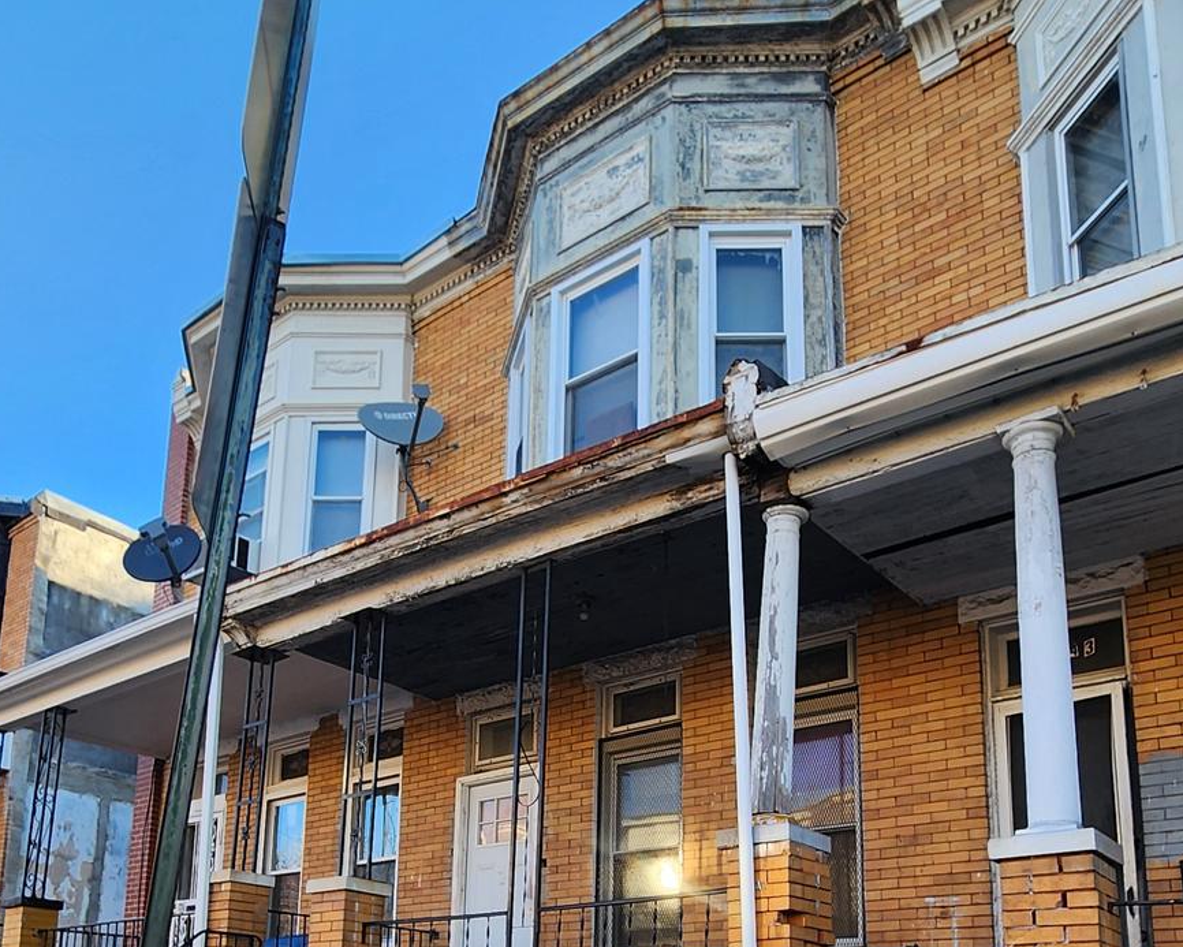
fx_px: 1050
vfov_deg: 44.7
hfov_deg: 58.4
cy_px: 829
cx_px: 486
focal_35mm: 30
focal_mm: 2.2
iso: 50
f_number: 2.2
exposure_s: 1/330
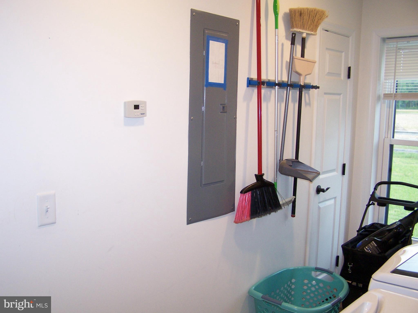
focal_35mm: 38
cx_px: 209
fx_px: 459
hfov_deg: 49.0
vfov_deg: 37.7
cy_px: 156
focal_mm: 6.3
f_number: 2.8
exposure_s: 1/60
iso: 140
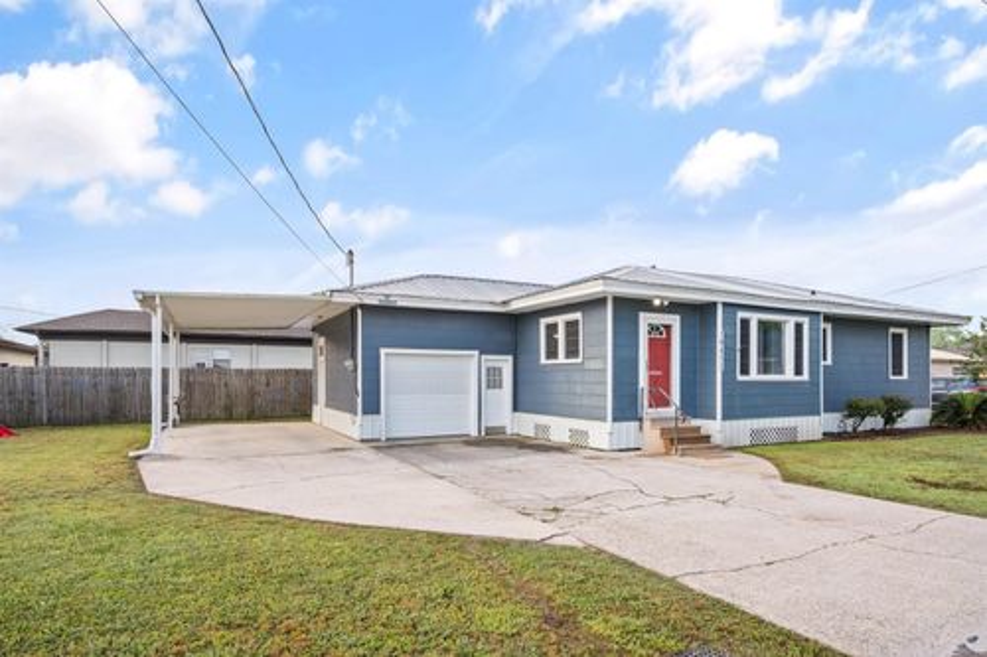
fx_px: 534
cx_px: 494
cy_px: 328
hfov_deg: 85.4
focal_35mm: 20
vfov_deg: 63.2
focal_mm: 19.5
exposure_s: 1/40
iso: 200
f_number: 10
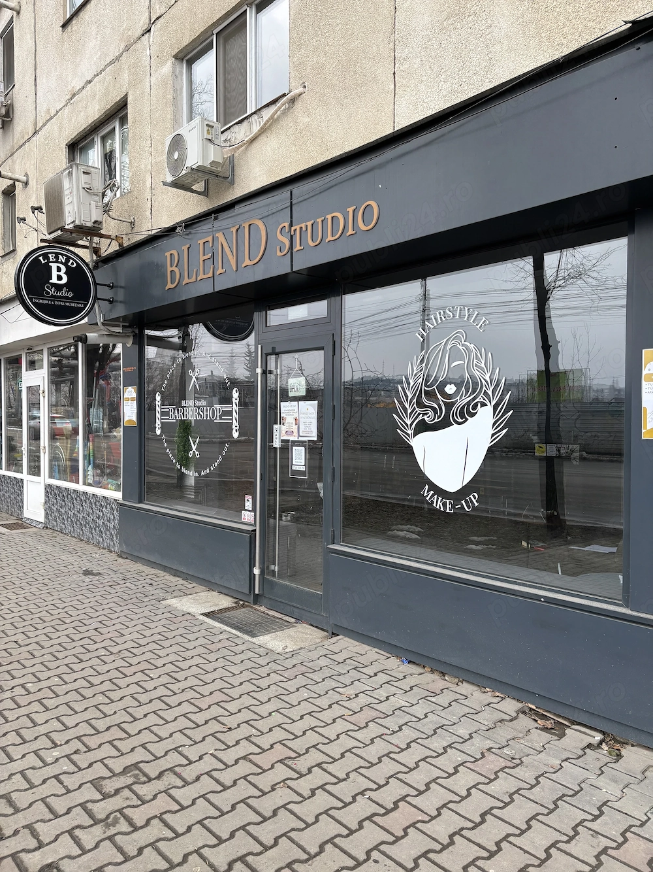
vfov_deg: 67.3
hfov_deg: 53.0
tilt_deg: -0.7
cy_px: 436
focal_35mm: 26
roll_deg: -0.3
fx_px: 654
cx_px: 326
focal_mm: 5.96
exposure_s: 1/547
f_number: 1.6
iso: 50
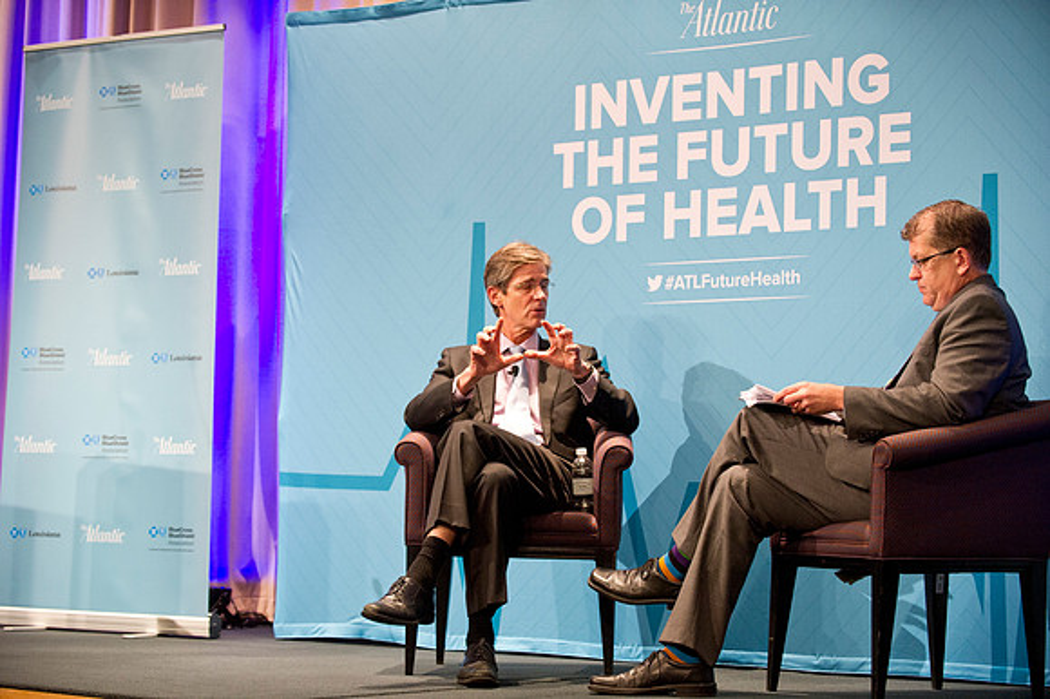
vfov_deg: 17.0
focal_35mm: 80
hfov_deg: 25.4
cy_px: 350
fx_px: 2332
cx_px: 525
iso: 2500
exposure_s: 1/200
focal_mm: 80
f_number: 3.2
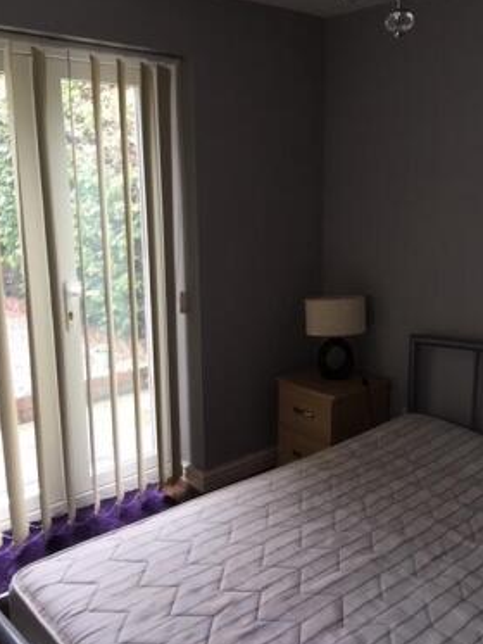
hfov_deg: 41.7
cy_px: 315
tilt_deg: -13.2
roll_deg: -1.0
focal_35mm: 34
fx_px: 632
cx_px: 273
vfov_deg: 53.9
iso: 32
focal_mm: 4.15
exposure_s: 1/33
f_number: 2.2
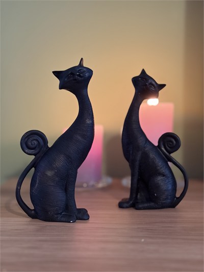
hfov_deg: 28.0
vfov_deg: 36.8
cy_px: 136
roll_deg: +0.9
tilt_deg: -4.0
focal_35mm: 52
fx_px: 408
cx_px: 102
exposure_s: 1/25
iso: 320
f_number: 1.6
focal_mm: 5.96
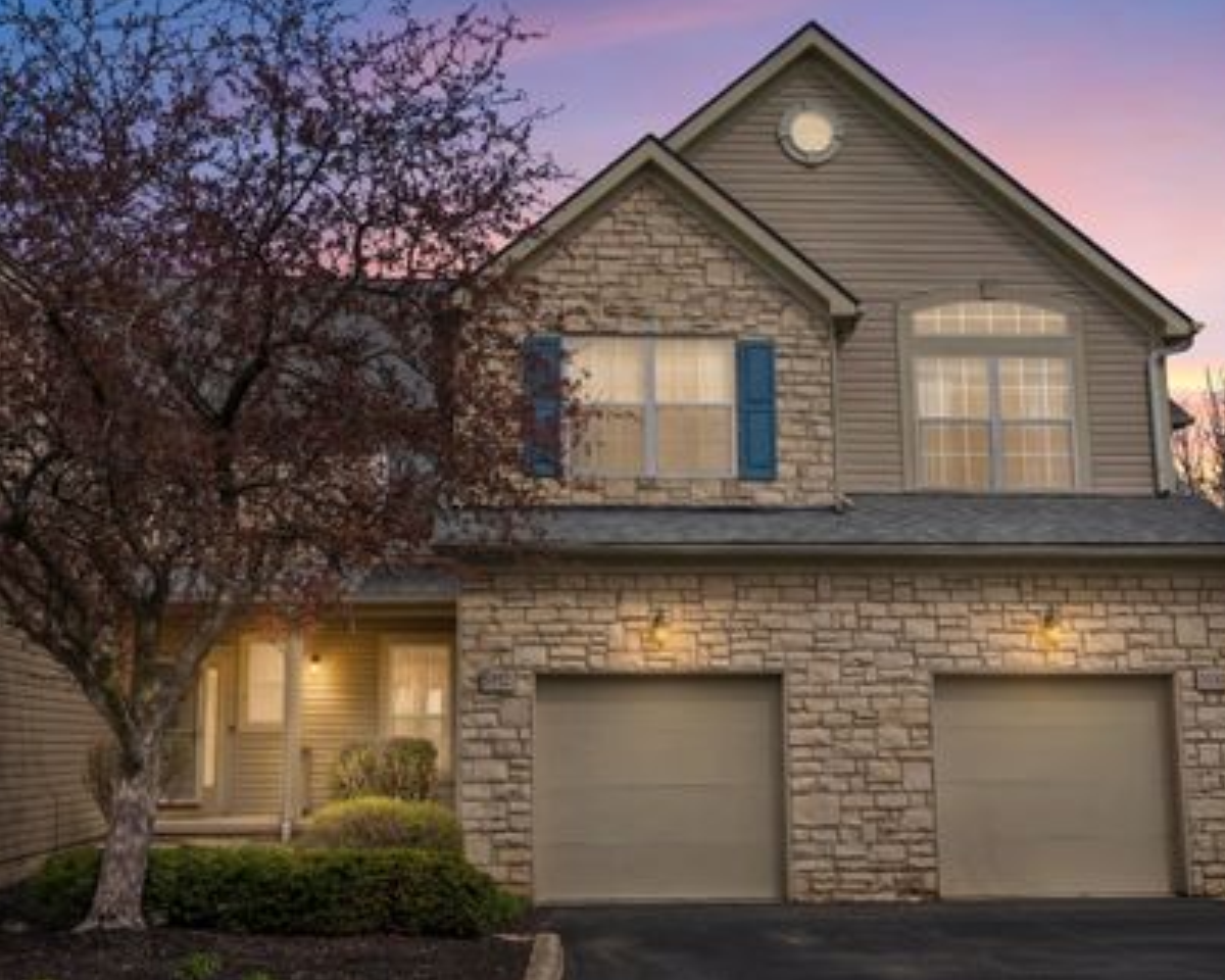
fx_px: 1486
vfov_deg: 36.5
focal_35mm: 41
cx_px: 567
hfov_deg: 44.8
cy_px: 476
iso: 640
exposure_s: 1/1250
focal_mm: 35
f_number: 9
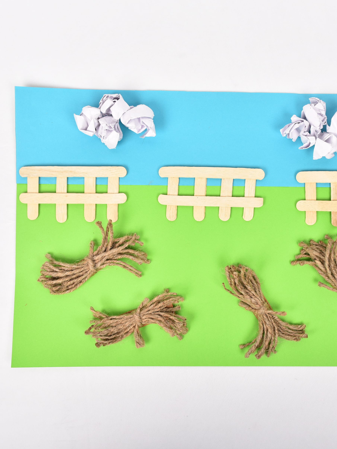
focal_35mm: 41
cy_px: 222
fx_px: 532
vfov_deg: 45.8
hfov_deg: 34.8
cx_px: 229
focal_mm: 28
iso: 80
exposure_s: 1/200
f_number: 13
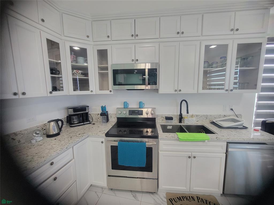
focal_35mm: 13
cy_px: 102
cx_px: 137
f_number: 2.2
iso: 400
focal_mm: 2.2
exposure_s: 1/60
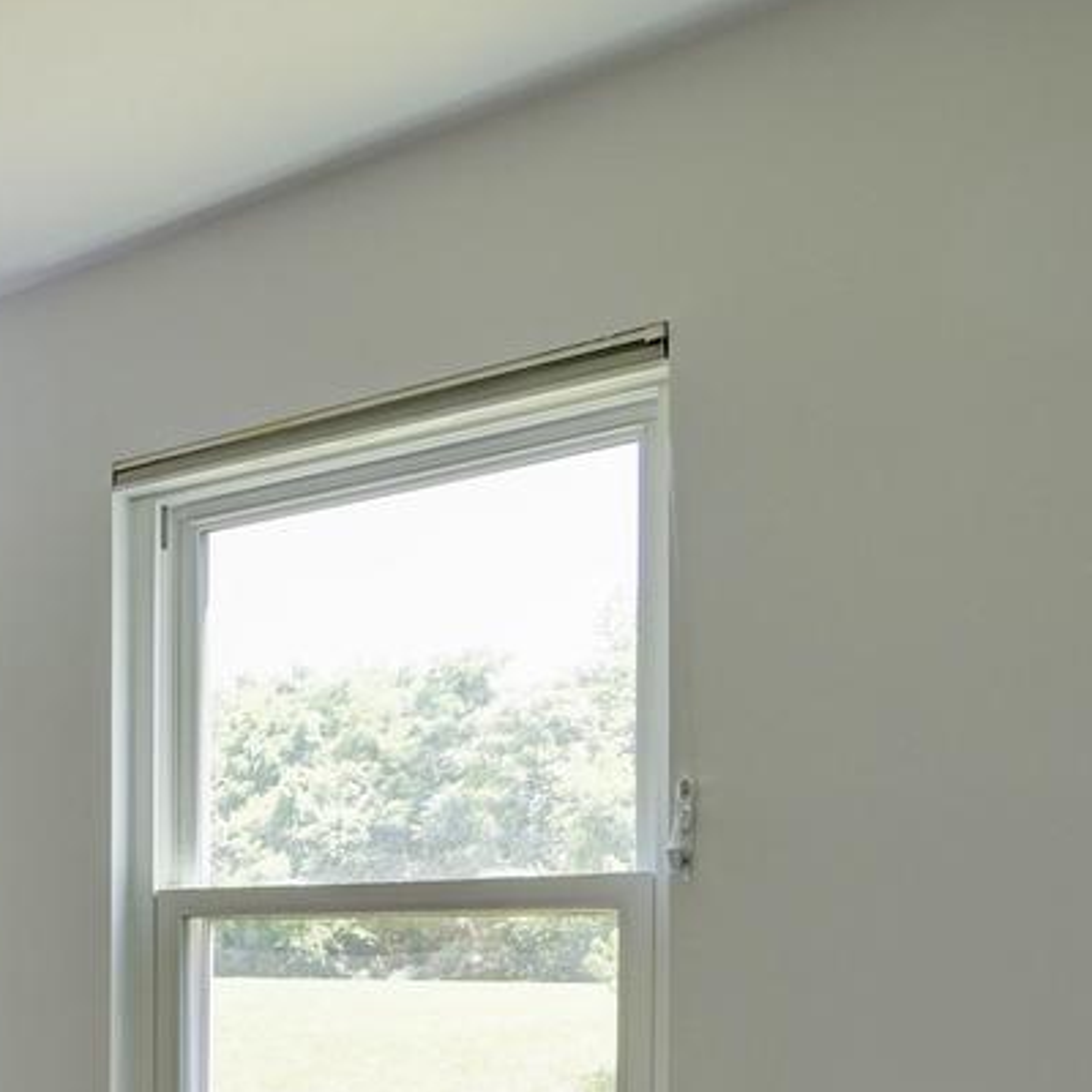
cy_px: 973
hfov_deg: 27.2
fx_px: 1749
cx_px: -434
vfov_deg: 33.0
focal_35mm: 49
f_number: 5.6
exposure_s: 1/25
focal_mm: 16
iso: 400
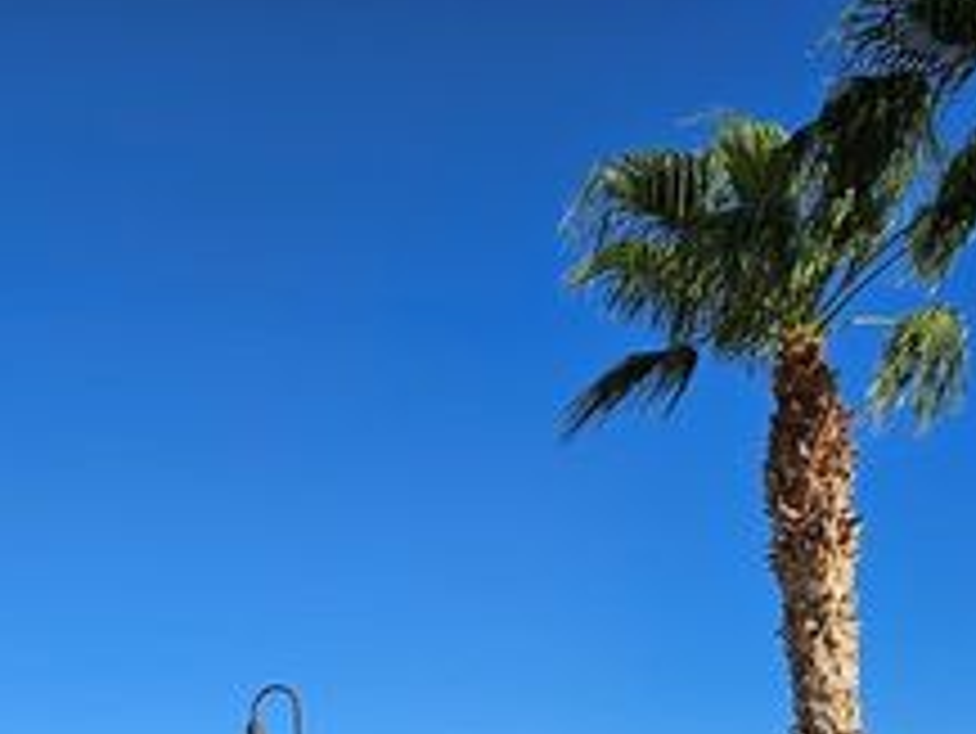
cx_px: 382
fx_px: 1495
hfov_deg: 36.0
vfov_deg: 25.5
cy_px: 808
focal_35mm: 53
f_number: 1.8
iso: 25
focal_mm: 5.4
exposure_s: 1/2937
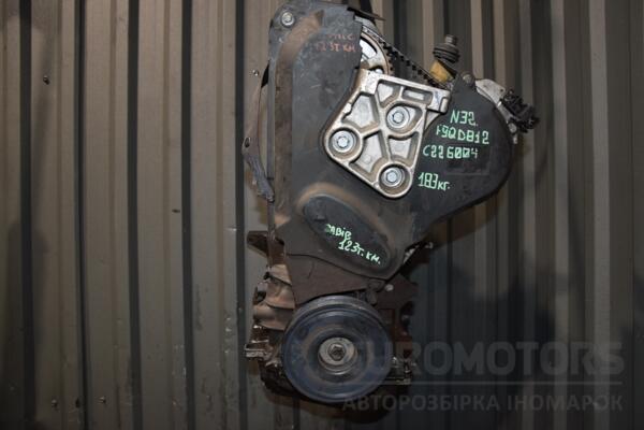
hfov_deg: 67.4
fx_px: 483
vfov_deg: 47.9
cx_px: 322
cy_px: 215
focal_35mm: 27
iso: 800
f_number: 5
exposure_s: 1/60
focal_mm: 18
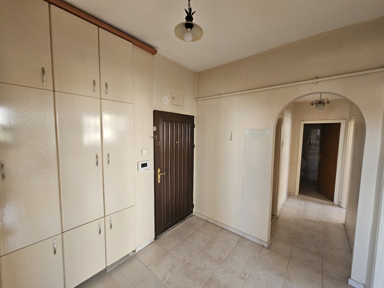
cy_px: 144
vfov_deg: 89.9
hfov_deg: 106.2
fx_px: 144
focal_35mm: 13
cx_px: 192
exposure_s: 1/100
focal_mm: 2.2
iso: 320
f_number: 2.2
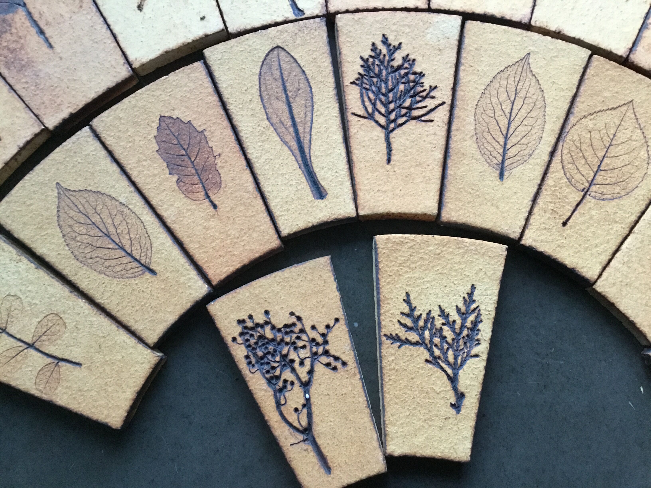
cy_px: 244
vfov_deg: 45.4
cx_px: 326
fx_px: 583
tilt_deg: -83.1
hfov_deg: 58.4
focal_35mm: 31
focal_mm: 3.3
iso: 200
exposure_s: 1/17
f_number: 2.4
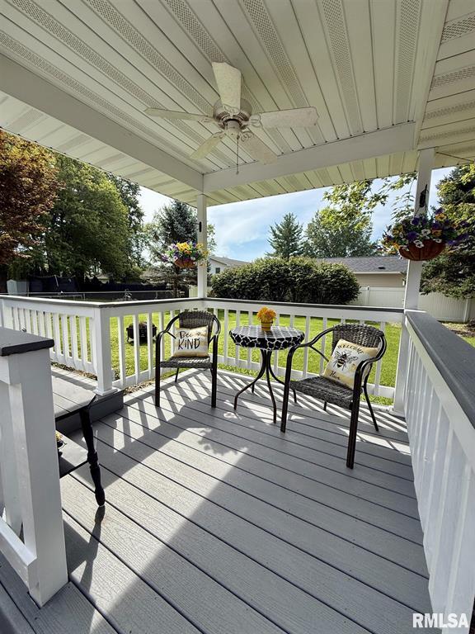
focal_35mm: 14
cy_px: 317
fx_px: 256
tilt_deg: -7.4
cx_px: 238
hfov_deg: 85.7
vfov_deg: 102.1
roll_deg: -0.9
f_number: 2.2
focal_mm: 2.22
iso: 64
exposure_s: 1/1431
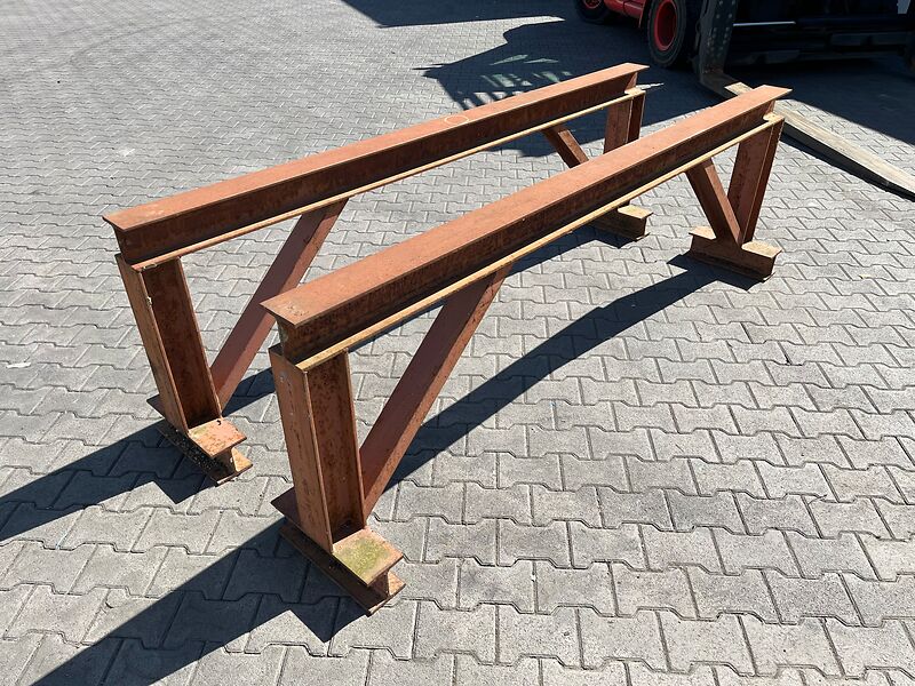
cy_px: 343
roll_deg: -1.7
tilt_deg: -33.0
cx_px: 458
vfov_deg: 53.1
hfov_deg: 67.3
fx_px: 687
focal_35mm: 26
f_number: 1.6
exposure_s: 1/1992
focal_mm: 5.1
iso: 50
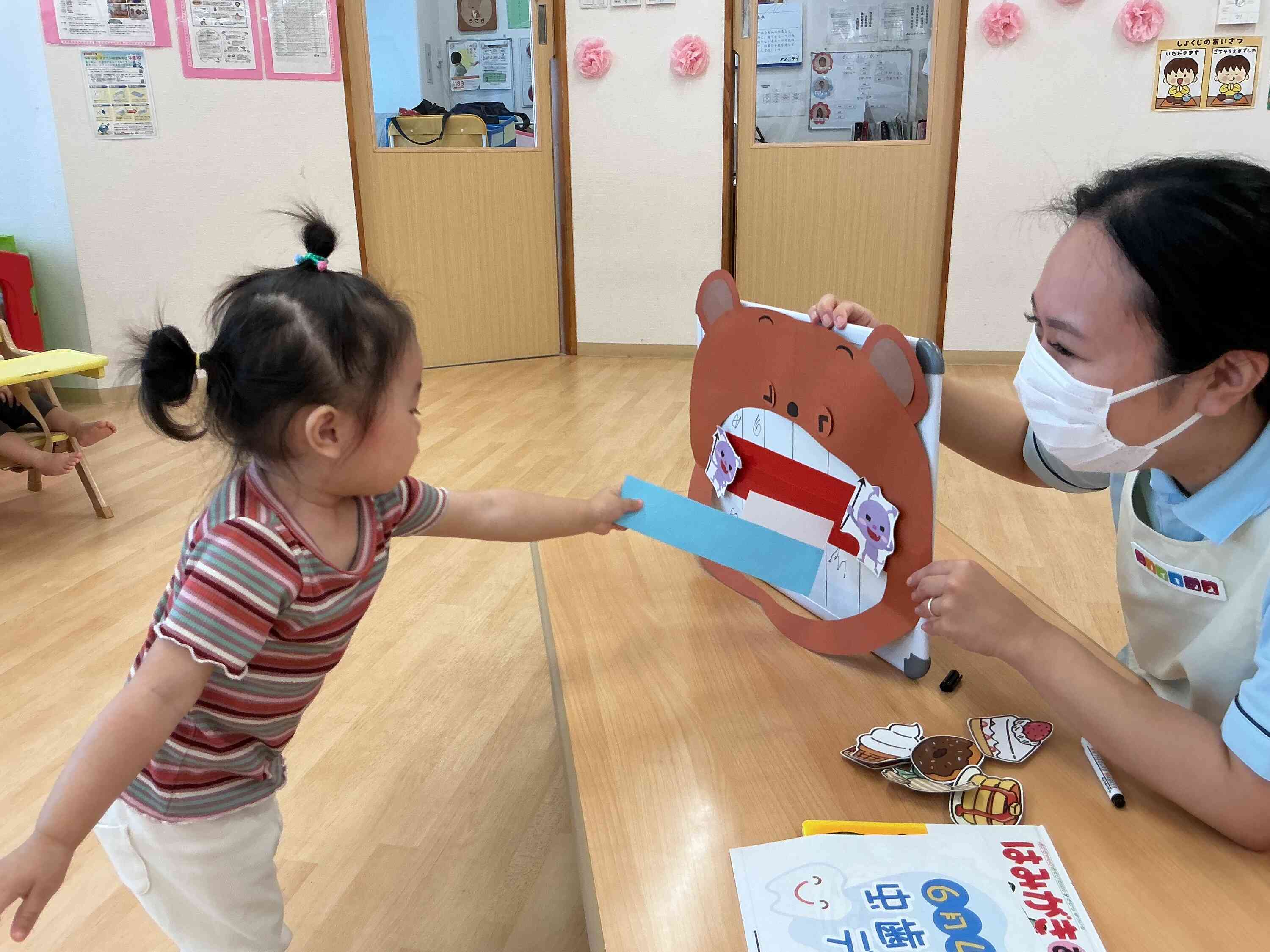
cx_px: 635
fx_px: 1064
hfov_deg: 61.7
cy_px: 476
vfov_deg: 48.2
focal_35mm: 29
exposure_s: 1/120
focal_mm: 3
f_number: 1.8
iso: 50
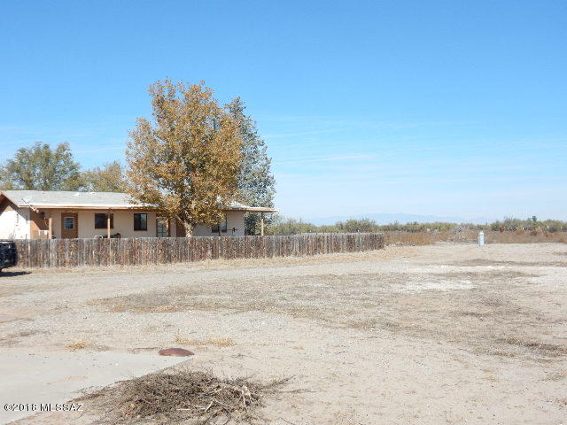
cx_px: 284
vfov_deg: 33.6
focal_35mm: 43
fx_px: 704
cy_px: 212
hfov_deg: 43.9
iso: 125
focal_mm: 7.6
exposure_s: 1/1000
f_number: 4.2
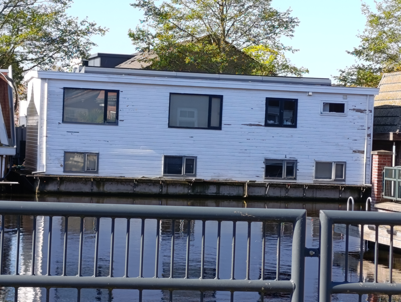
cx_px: 200
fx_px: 1230
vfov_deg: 14.0
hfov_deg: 18.5
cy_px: 151
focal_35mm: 106
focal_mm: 6.14
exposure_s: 1/250
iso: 50
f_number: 1.6
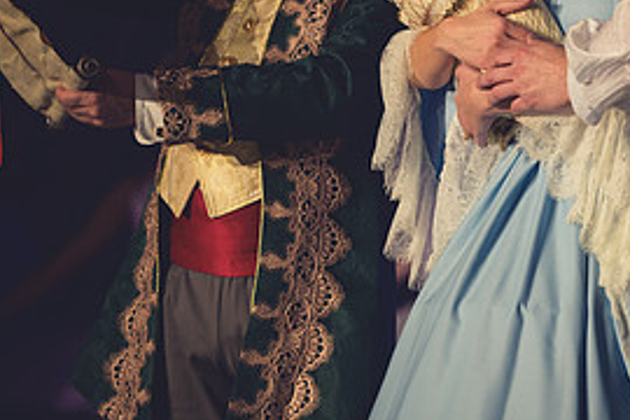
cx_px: 602
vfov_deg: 3.2
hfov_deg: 4.8
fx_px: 7507
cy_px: 62
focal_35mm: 429
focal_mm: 200
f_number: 2.8
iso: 1400
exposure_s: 1/320
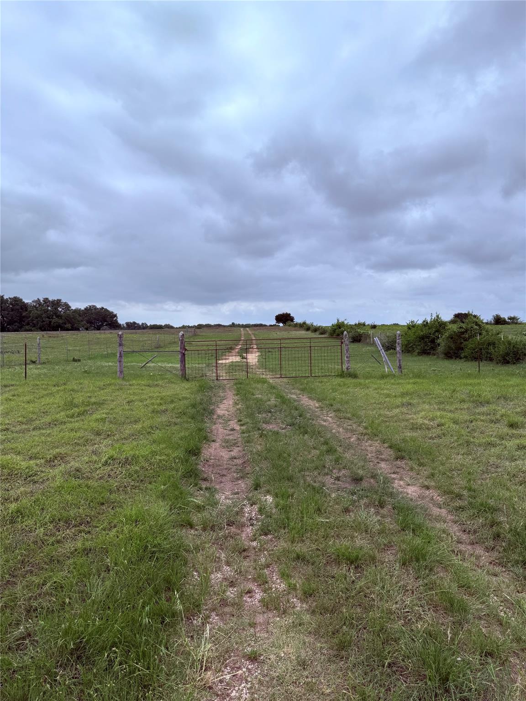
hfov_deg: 56.8
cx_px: 263
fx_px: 486
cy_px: 350
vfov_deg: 71.6
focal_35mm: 24
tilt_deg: -0.6
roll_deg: -0.7
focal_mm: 6.76
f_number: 1.78
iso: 80
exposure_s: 1/4167
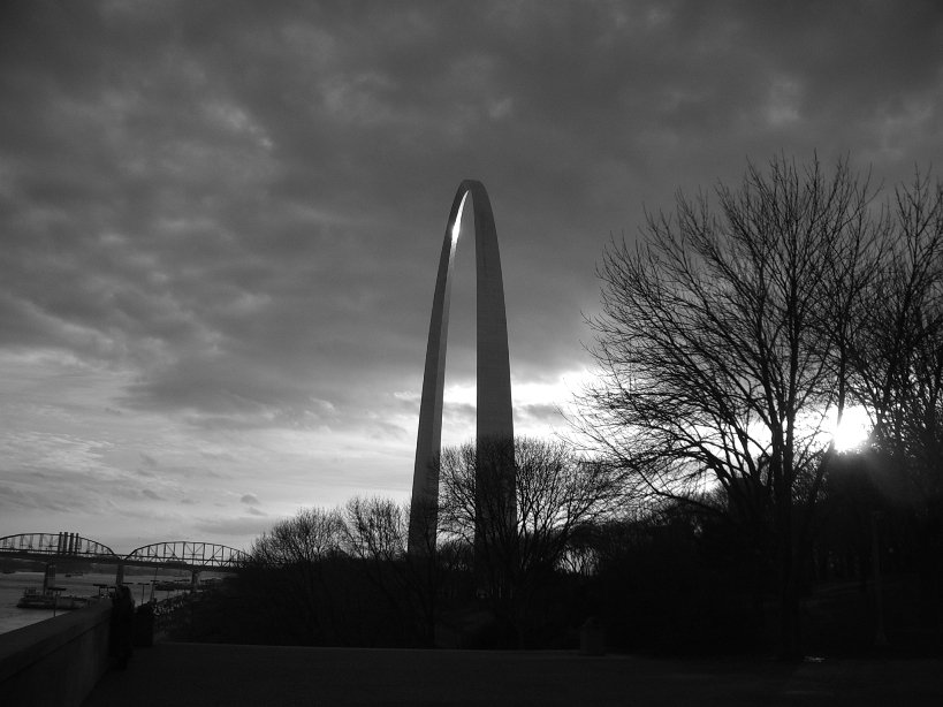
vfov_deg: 40.7
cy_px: 354
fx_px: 953
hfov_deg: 52.6
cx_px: 472
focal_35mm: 35
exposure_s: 1/400
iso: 50
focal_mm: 5.8
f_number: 4.3
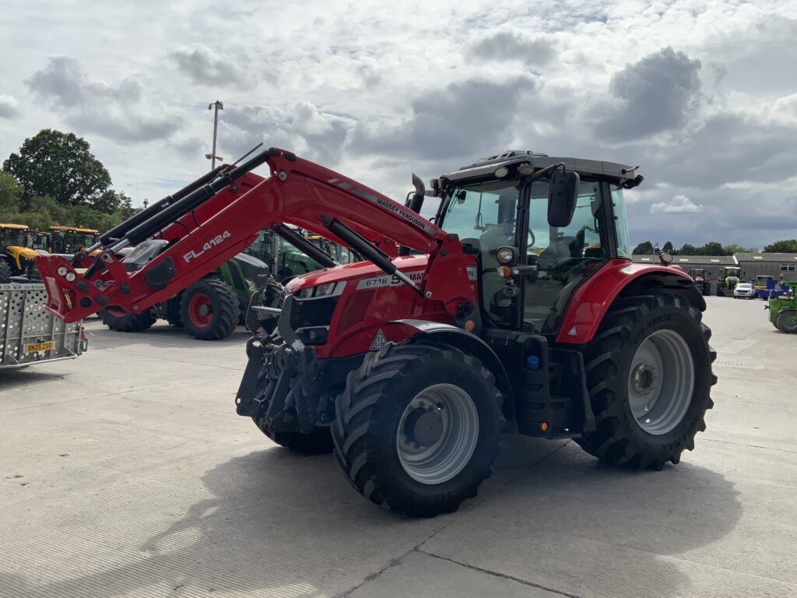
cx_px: 398
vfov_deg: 48.2
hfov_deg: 61.7
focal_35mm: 29
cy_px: 299
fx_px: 668
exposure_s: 1/3788
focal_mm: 3
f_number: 1.8
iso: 20
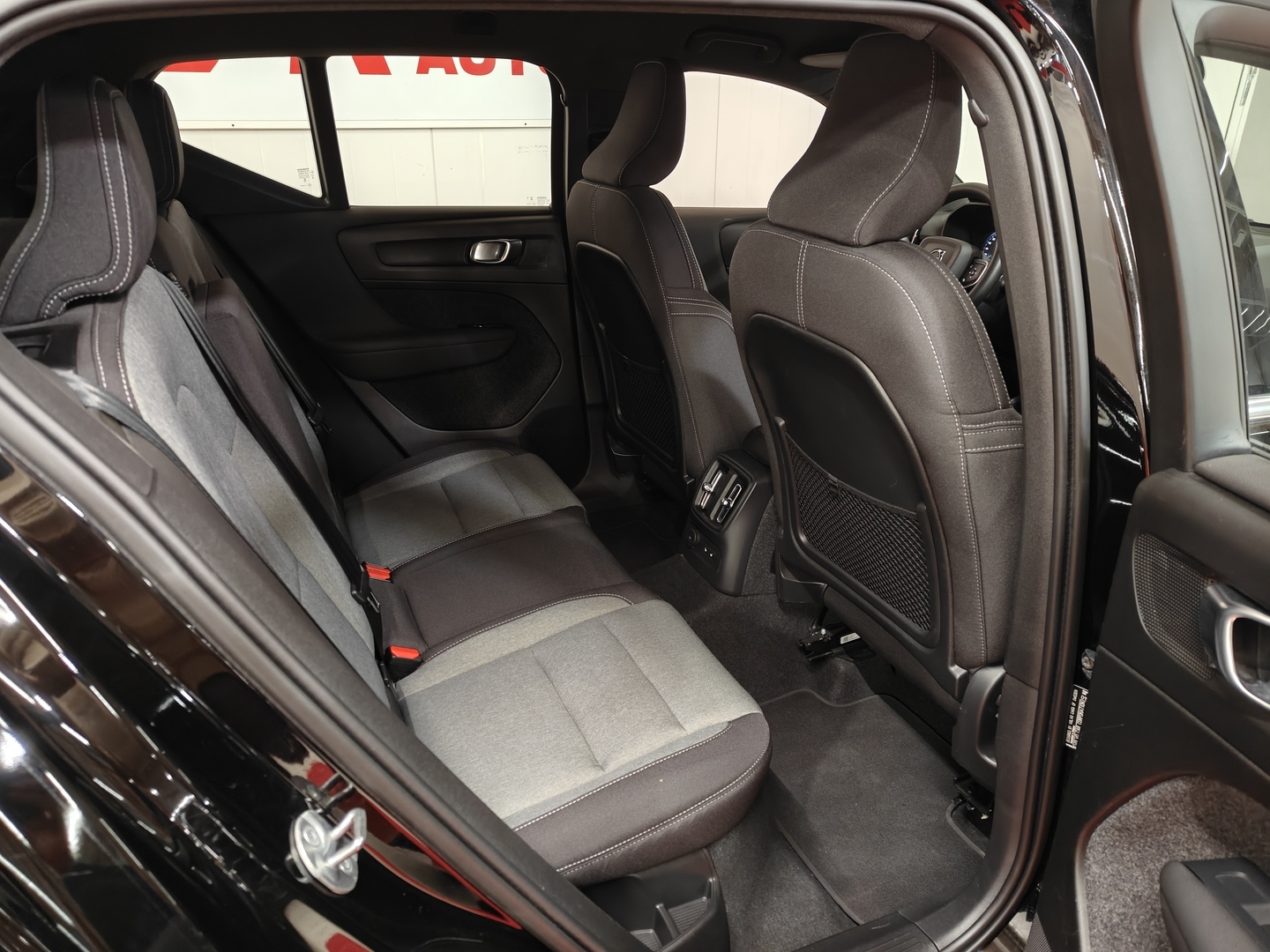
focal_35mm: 24
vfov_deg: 56.8
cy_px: 476
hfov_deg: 71.6
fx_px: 881
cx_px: 635
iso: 160
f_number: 1.8
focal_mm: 5.59
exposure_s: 1/35
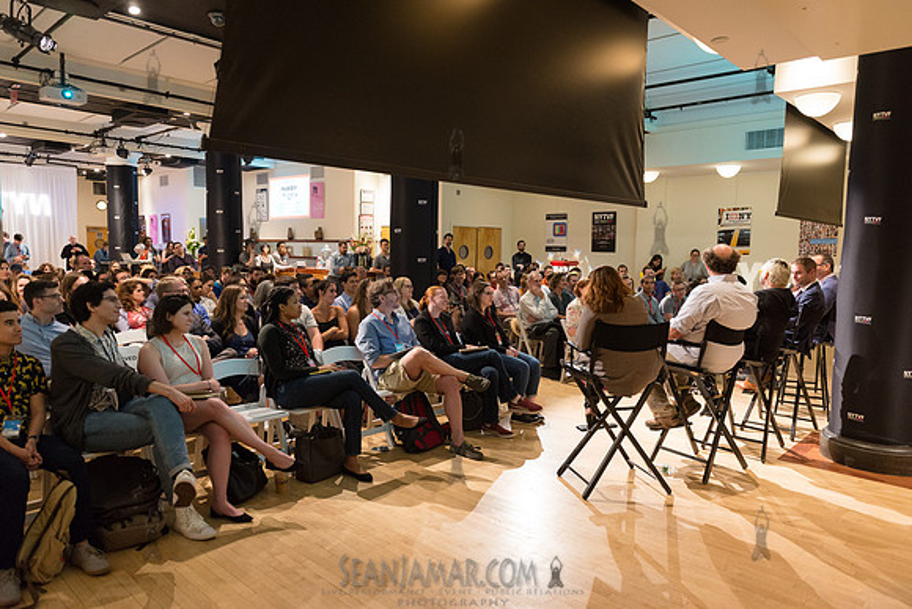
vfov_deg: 53.2
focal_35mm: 24
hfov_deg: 73.7
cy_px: 304
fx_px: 608
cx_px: 456
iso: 2500
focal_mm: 24
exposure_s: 1/100
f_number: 4
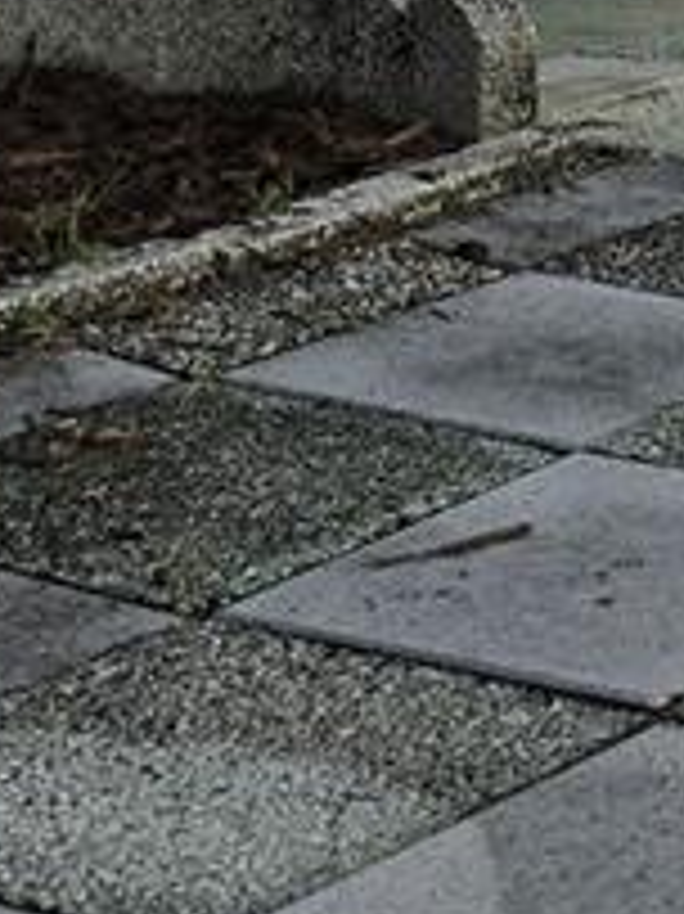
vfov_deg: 13.4
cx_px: 1814
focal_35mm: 136
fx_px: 3587
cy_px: -612
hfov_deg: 9.3
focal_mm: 6.3
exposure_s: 1/838
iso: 12
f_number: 1.7
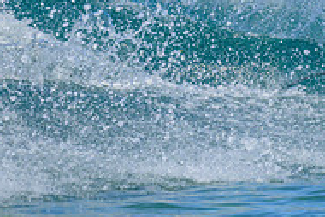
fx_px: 27835
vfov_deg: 0.4
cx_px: 469
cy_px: -132
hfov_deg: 0.7
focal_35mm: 3081
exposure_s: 1/2000
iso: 450
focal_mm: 800
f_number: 6.3
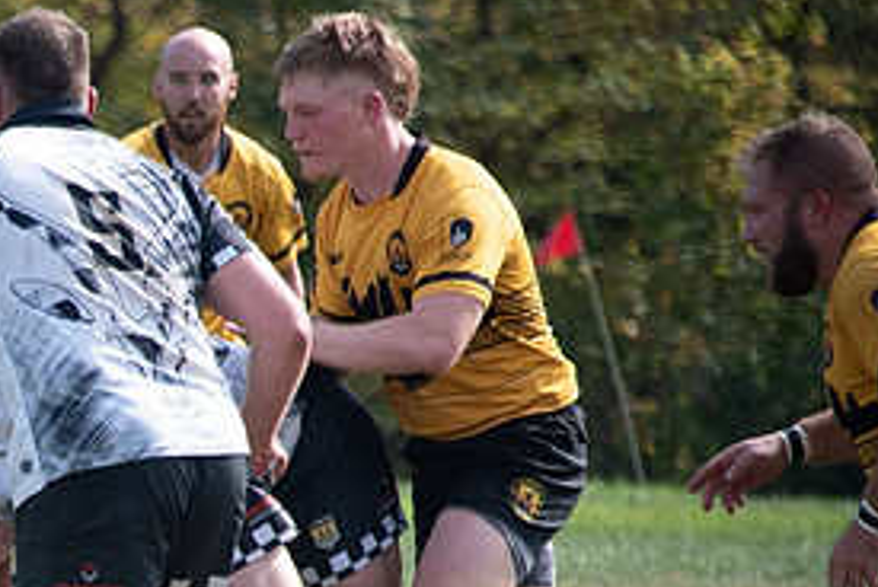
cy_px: 704
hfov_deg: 3.1
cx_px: -349
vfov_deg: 2.1
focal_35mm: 665
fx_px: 16236
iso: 400
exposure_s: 1/2500
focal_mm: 230
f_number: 6.3
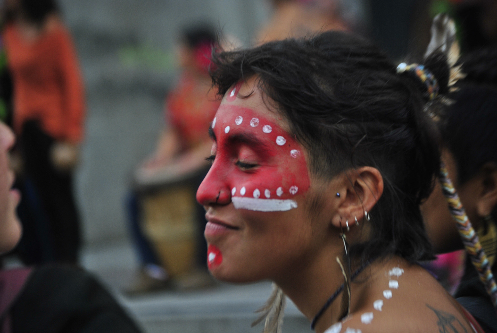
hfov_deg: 16.1
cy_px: 166
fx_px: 1762
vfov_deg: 10.8
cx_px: 248
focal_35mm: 128
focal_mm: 85
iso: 200
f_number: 4.5
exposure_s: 1/100
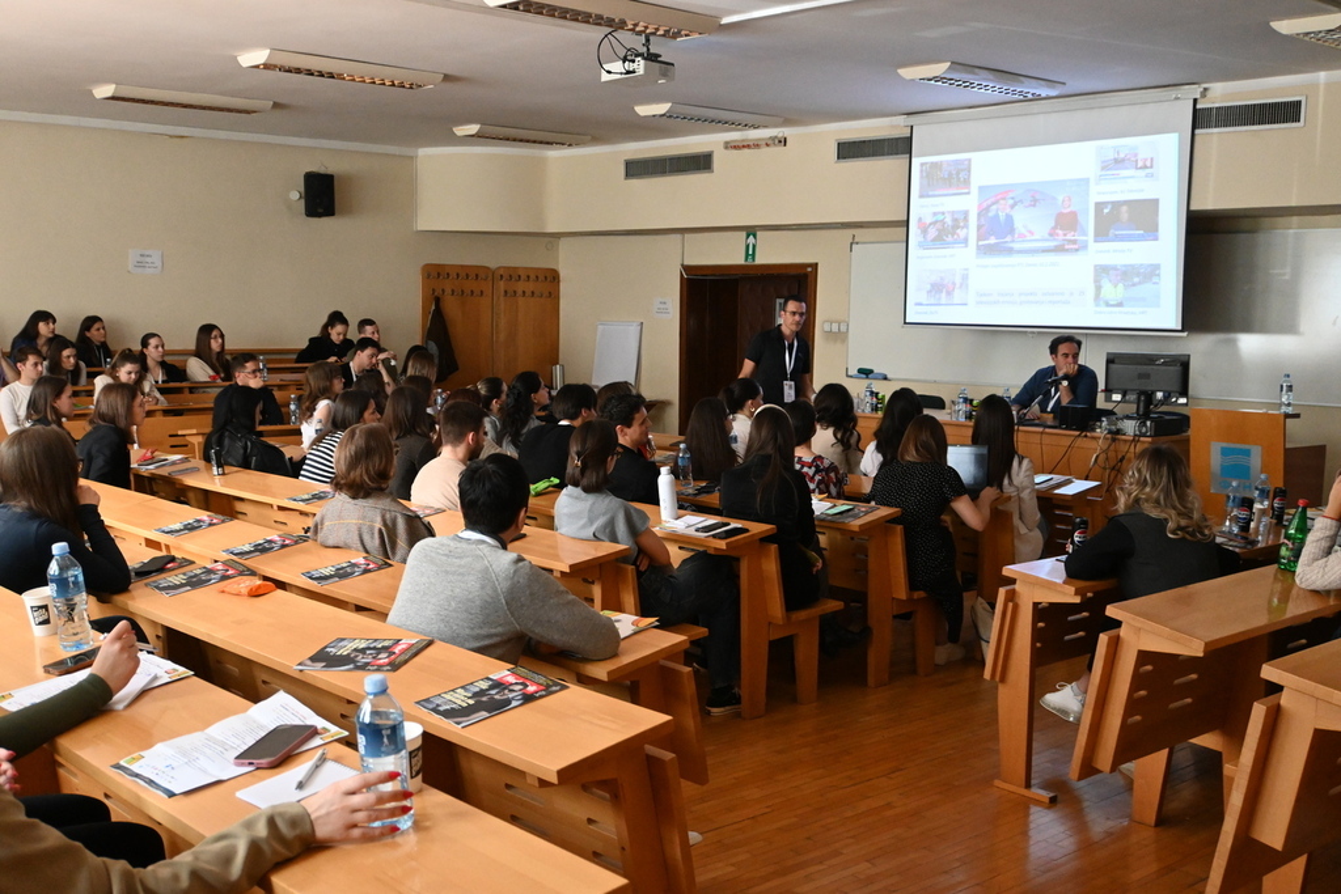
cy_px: 447
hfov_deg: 51.3
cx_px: 670
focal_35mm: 38
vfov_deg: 35.5
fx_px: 1397
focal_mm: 25
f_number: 4.2
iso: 3200
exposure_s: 1/80
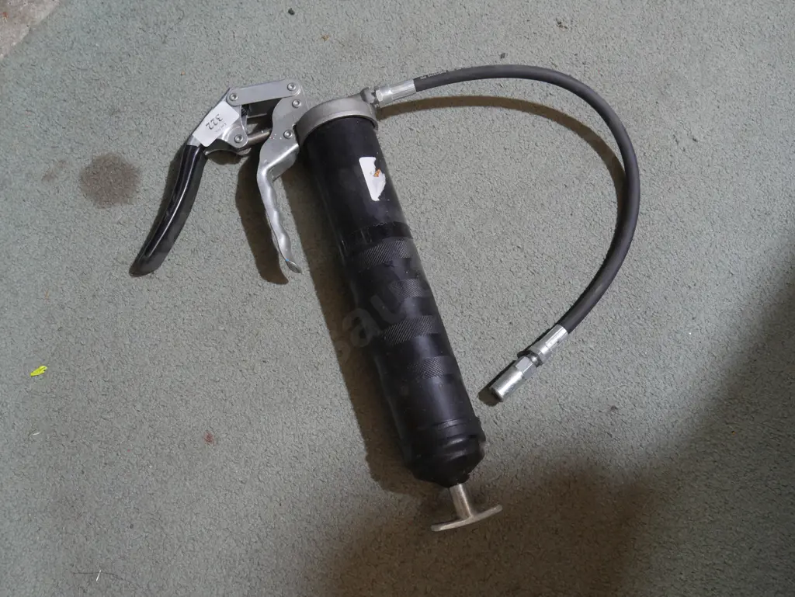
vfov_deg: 36.0
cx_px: 398
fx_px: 919
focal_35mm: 40
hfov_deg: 46.8
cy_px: 298
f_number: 4.5
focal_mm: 20
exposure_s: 1/60
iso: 800
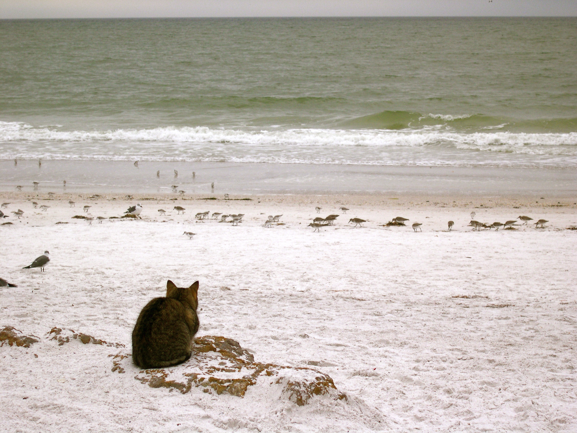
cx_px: 288
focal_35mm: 114
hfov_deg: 17.3
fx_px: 1900
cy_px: 216
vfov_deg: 13.0
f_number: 4.9
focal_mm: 24
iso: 100
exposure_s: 1/534
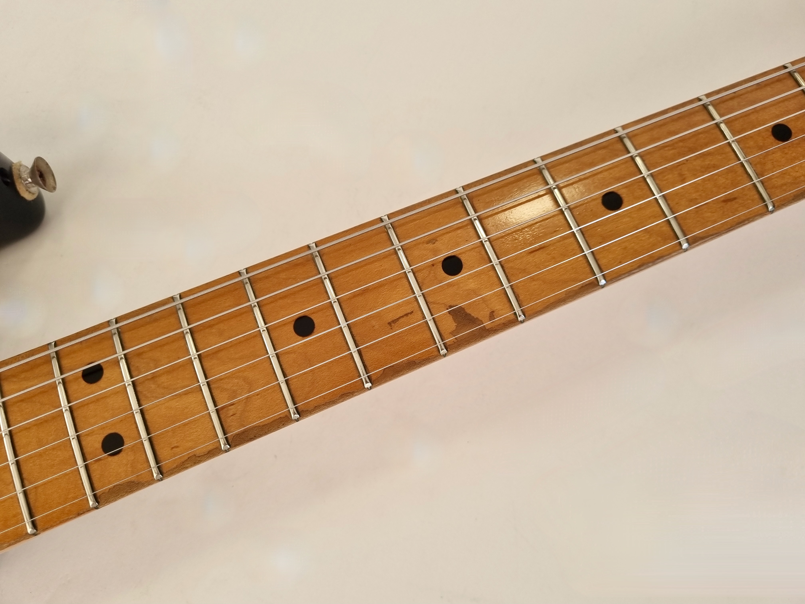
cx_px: 402
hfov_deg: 67.3
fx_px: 605
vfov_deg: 53.1
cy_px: 302
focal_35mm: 26
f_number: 1.8
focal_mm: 5.4
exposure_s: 1/107
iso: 50
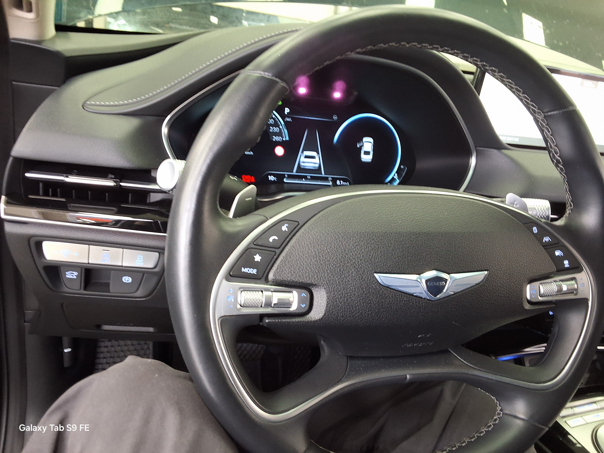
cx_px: 302
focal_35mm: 28
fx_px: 489
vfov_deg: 49.7
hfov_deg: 63.4
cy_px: 226
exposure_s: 1/24
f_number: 1.9
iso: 200
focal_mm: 2.91
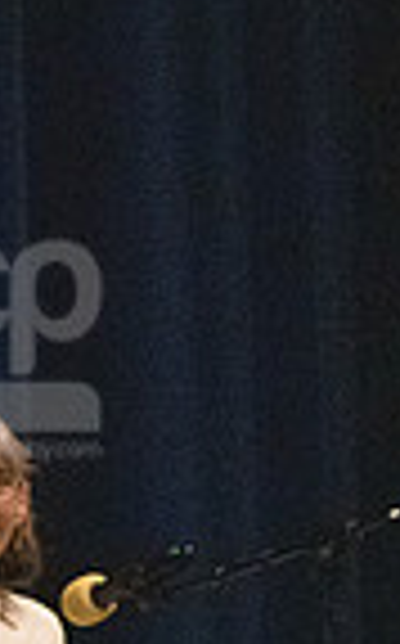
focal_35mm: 793
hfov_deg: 1.7
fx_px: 13873
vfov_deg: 2.7
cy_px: 815
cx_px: 488
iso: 10000
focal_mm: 165
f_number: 3.2
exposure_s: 1/400
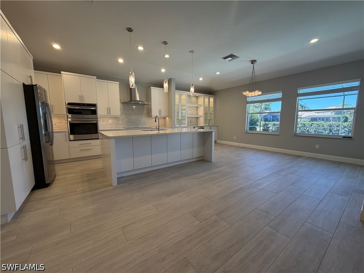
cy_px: 136
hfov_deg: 102.1
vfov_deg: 85.7
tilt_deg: -7.1
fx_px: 147
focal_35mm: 14
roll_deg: +0.6
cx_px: 182
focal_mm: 2.22
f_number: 2.2
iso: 100
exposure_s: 1/120
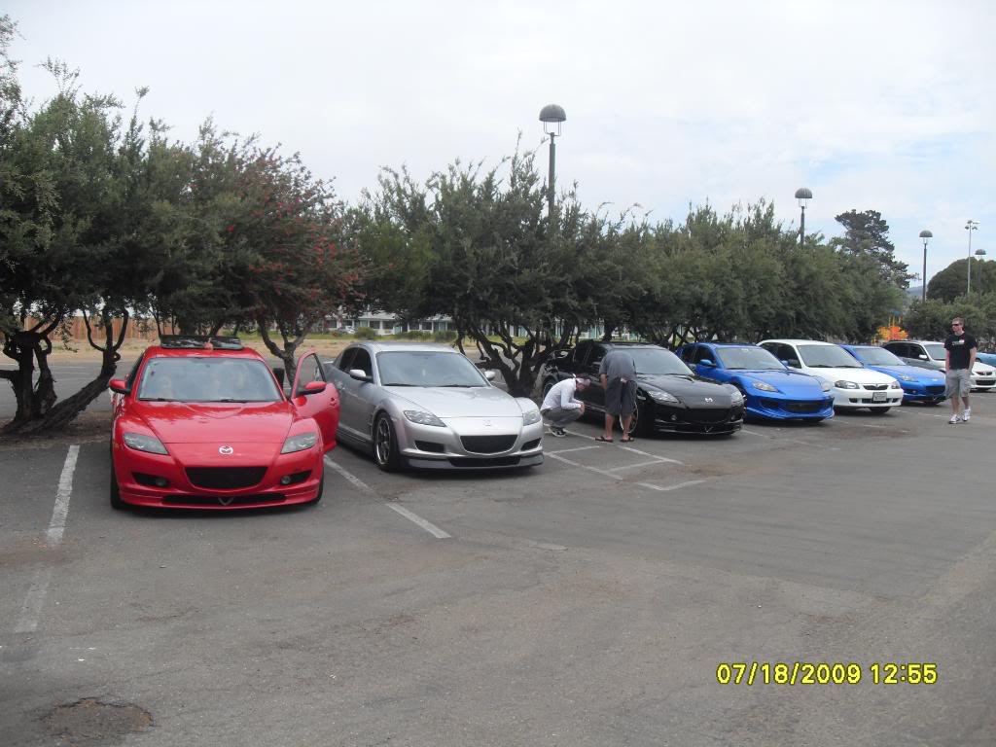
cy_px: 374
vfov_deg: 41.8
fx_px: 978
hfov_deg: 54.0
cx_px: 498
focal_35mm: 34
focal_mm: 6.3
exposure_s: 1/180
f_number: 7
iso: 80
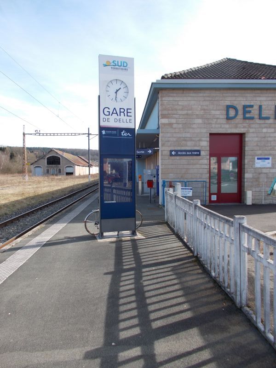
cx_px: 138
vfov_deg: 67.3
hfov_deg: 53.1
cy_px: 184
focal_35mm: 26
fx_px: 276
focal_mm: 4.6
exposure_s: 1/400
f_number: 3.2
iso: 80
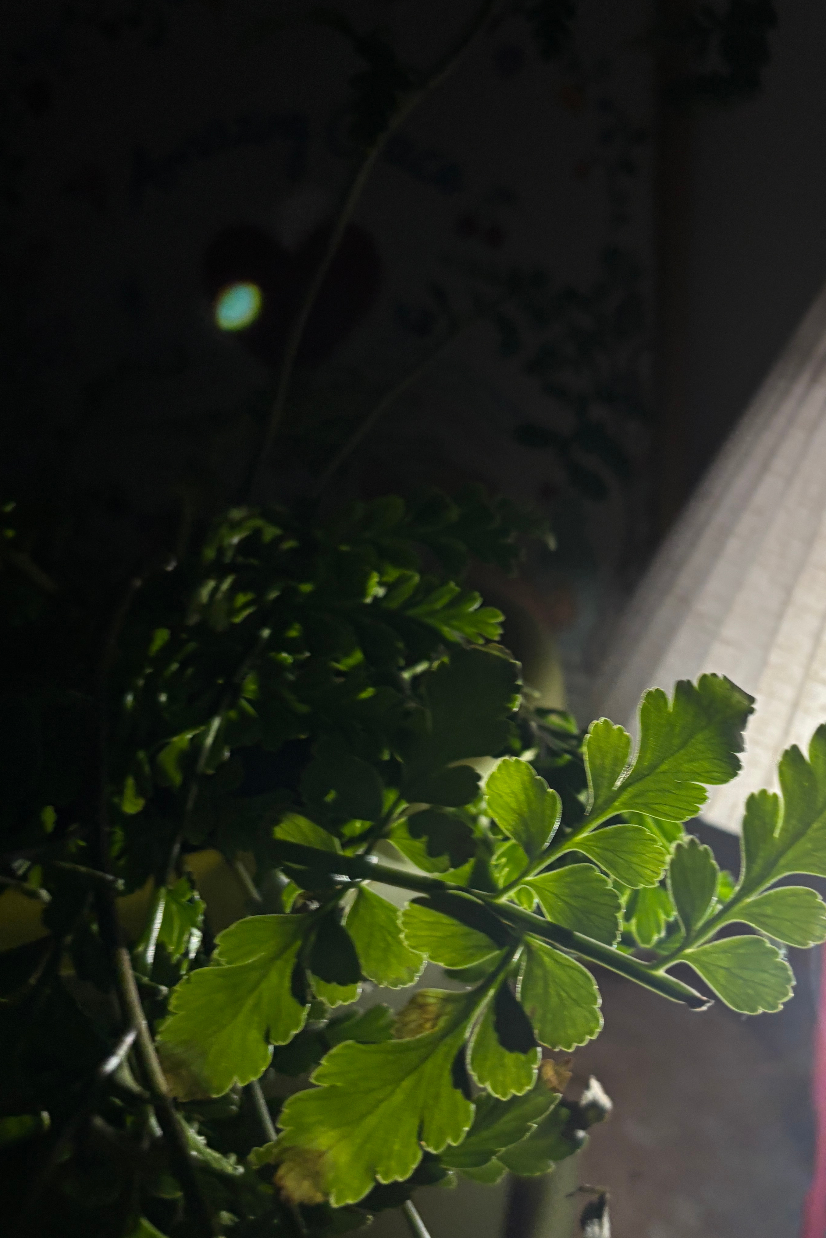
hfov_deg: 34.3
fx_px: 1308
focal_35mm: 38
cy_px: 671
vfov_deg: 50.6
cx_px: 627
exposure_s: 1/72
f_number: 1.6
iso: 125
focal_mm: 5.96
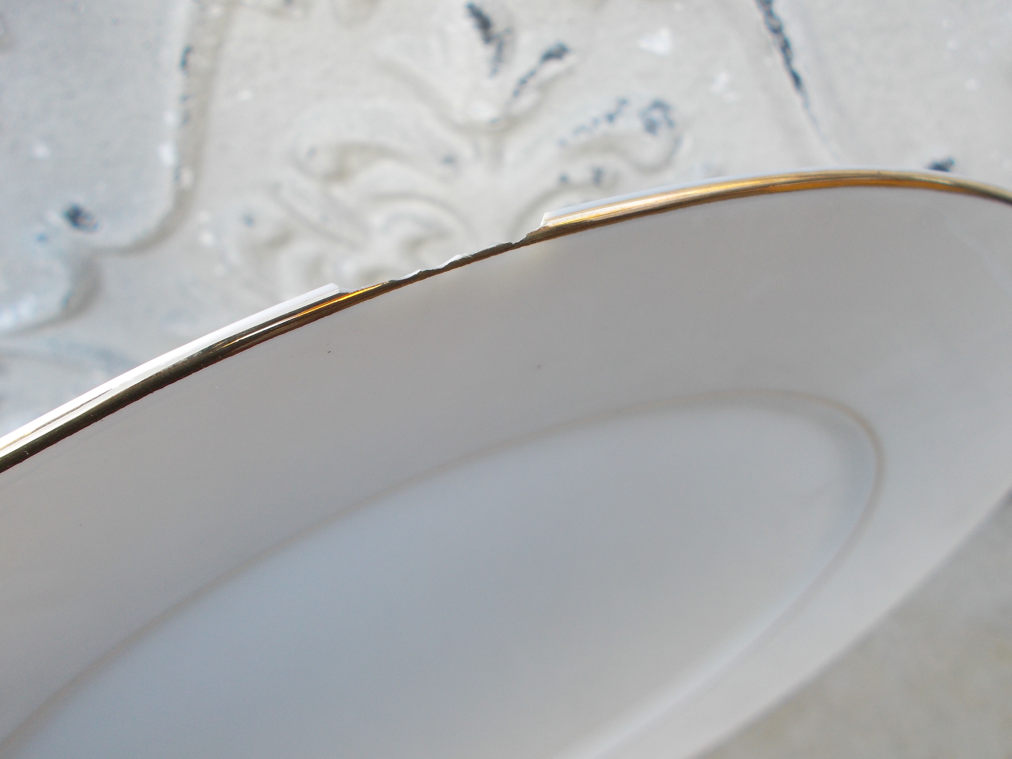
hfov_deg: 56.8
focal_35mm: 32
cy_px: 393
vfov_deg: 44.2
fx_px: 936
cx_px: 518
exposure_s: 1/50
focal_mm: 5.3
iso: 80
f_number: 3.4
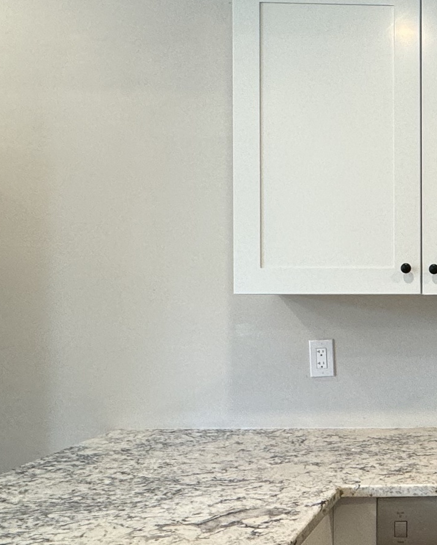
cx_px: 583
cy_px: 281
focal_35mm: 47
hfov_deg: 26.6
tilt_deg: -0.5
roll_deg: +0.0
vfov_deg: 39.5
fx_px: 759
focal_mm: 2.22
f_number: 2.2
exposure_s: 1/120
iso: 200
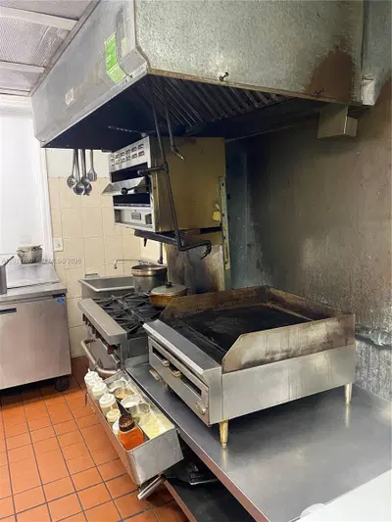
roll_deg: +0.7
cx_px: 196
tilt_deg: -7.3
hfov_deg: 53.1
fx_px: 392
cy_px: 261
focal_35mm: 26
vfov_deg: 67.3
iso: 320
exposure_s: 1/40
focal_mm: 4.25
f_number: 1.8
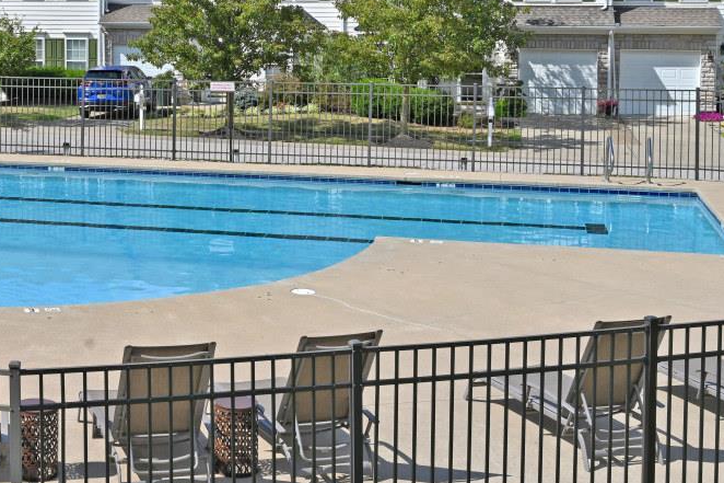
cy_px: 57
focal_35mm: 68
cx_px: 51
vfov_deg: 19.7
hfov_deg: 28.3
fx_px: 1367
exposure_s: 1/160
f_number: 13
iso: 80
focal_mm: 30
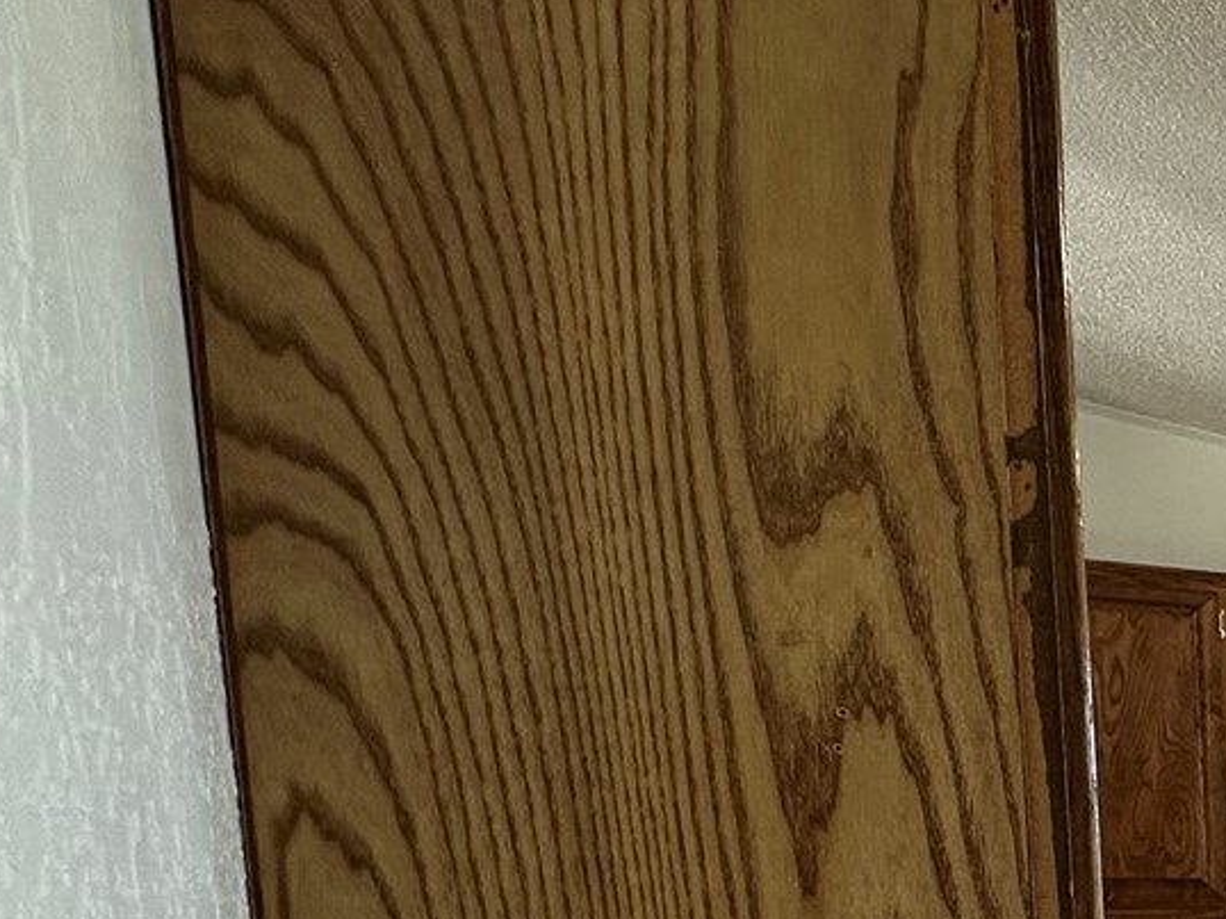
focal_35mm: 50
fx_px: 1770
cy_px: 1040
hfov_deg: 23.4
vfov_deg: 26.5
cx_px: 2117
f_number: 2.2
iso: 160
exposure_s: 1/120
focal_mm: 2.22
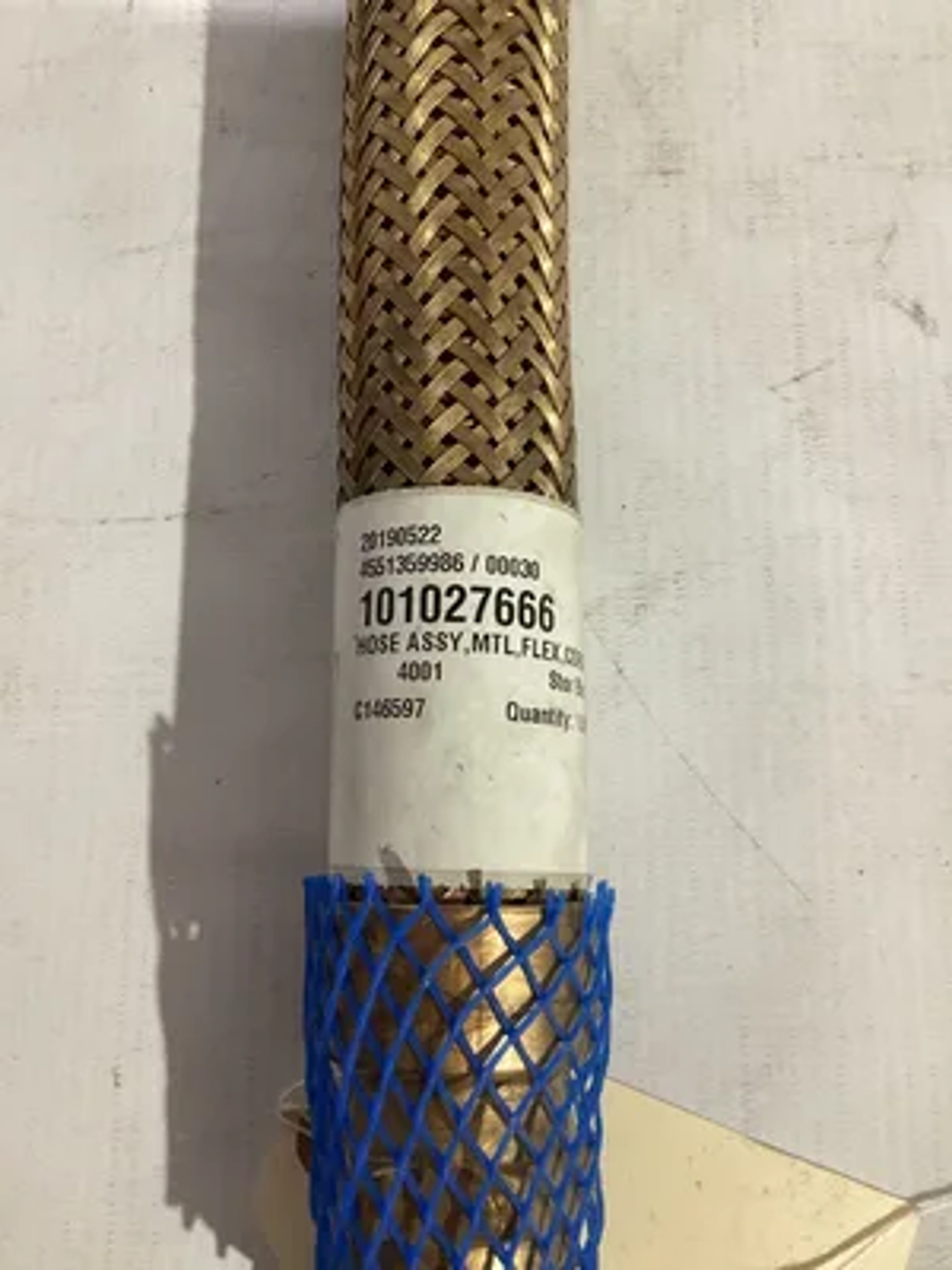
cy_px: 635
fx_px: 1137
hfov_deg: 45.4
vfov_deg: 58.4
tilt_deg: -76.4
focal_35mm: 31
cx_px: 476
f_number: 2.4
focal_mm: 3.3
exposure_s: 1/50
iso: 320
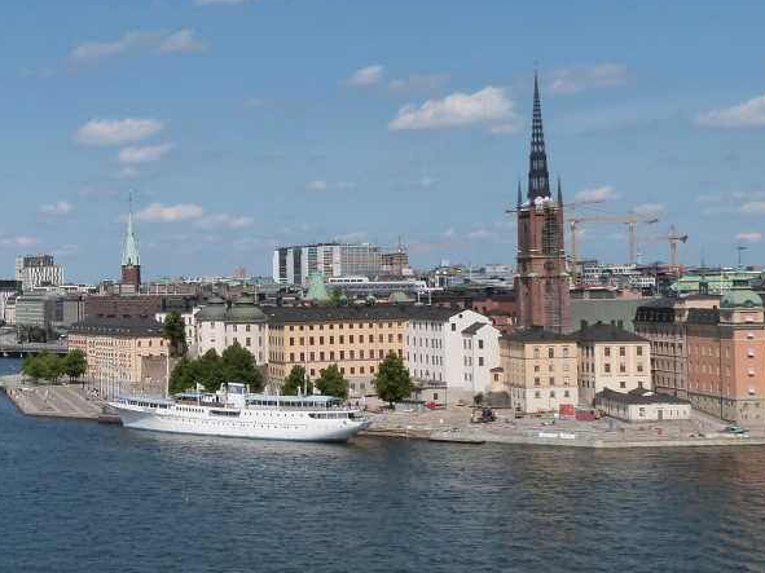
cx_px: 109
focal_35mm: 65
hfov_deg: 28.9
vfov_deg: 22.6
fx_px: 1436
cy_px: 246
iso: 160
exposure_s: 1/1000
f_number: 5.6
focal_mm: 5.7
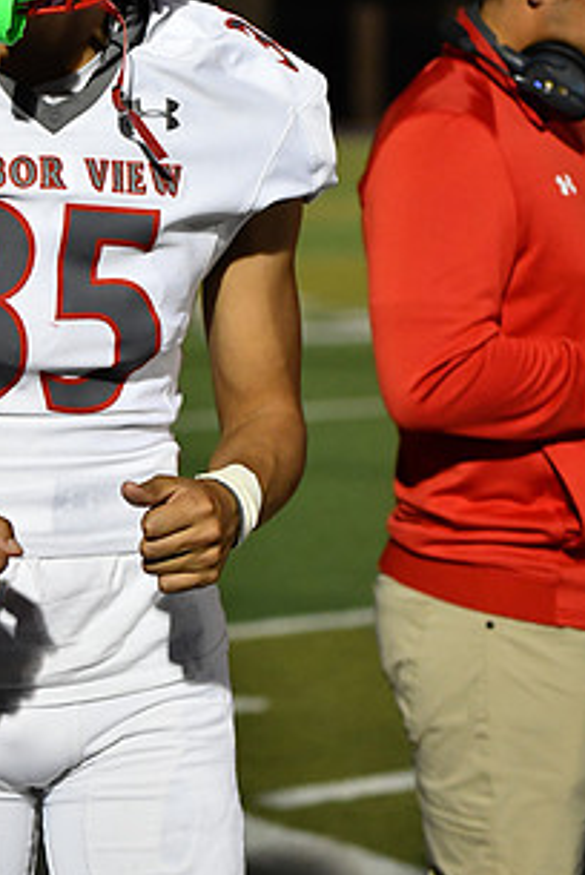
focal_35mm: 133
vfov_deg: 15.4
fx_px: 3234
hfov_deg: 10.3
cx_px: 36
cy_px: 295
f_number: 2.8
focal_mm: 70
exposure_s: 1/1250
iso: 3200
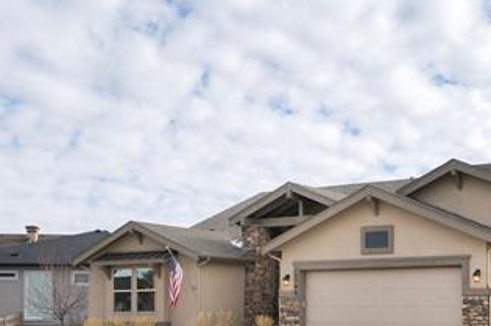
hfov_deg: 33.5
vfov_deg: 22.6
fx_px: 803
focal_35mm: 59
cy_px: 265
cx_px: 348
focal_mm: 29
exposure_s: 1/640
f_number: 5.6
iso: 500
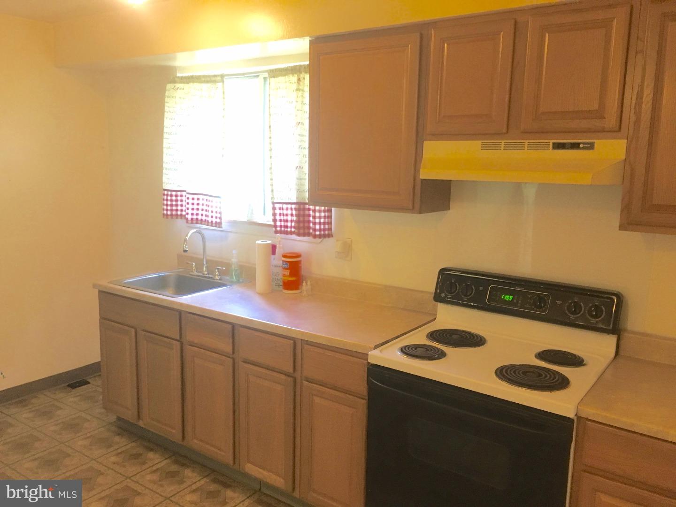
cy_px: 254
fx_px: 566
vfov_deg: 48.2
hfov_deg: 61.7
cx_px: 338
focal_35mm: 29
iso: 100
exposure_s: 1/30
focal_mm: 4.15
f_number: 2.2
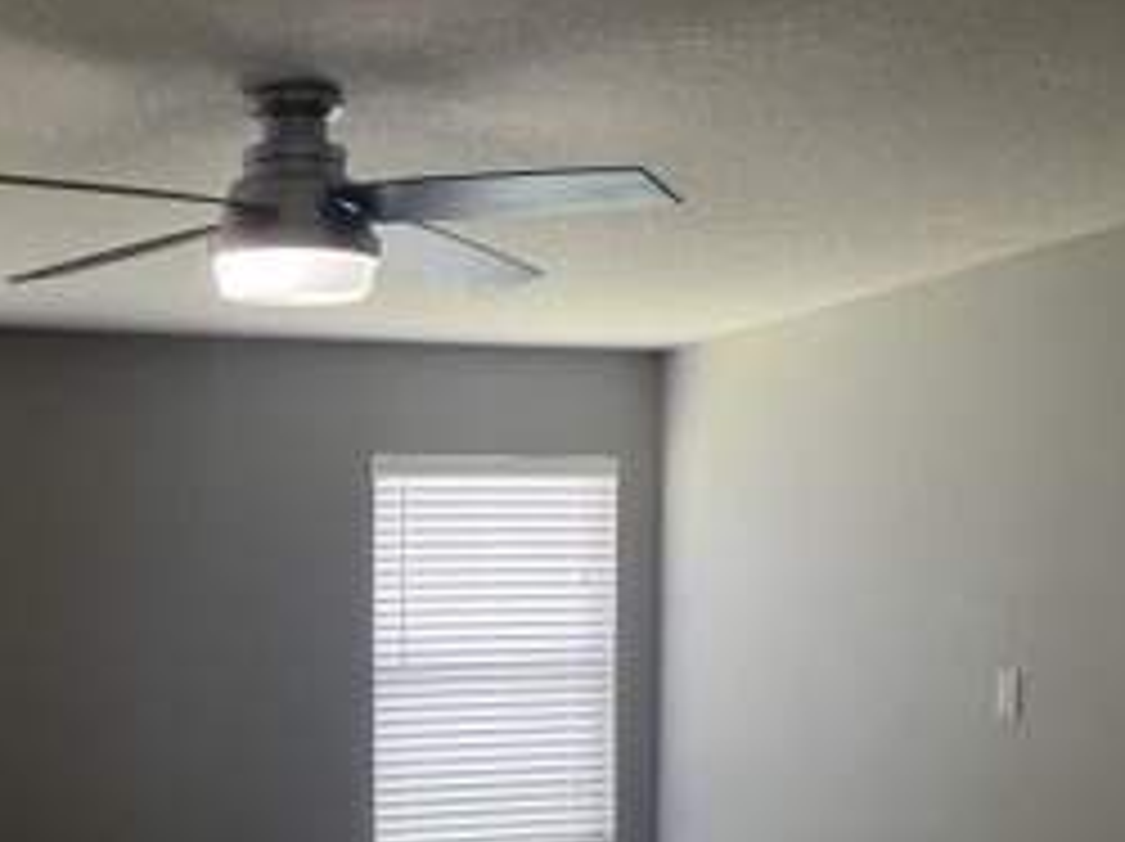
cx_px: 279
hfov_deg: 37.3
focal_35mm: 50
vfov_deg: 28.6
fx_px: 1623
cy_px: 648
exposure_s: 1/60
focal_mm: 4.2
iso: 125
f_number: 1.6
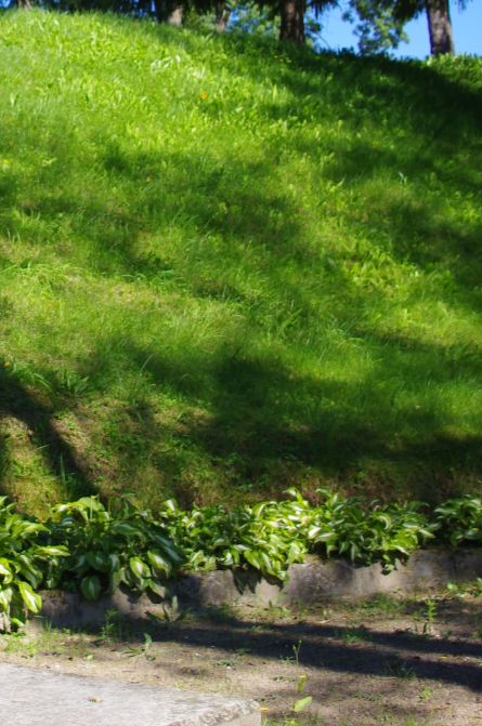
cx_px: -25
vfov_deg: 25.7
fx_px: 1563
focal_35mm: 78
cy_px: 135
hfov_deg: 17.1
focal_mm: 23.13
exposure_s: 1/500
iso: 100
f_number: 4
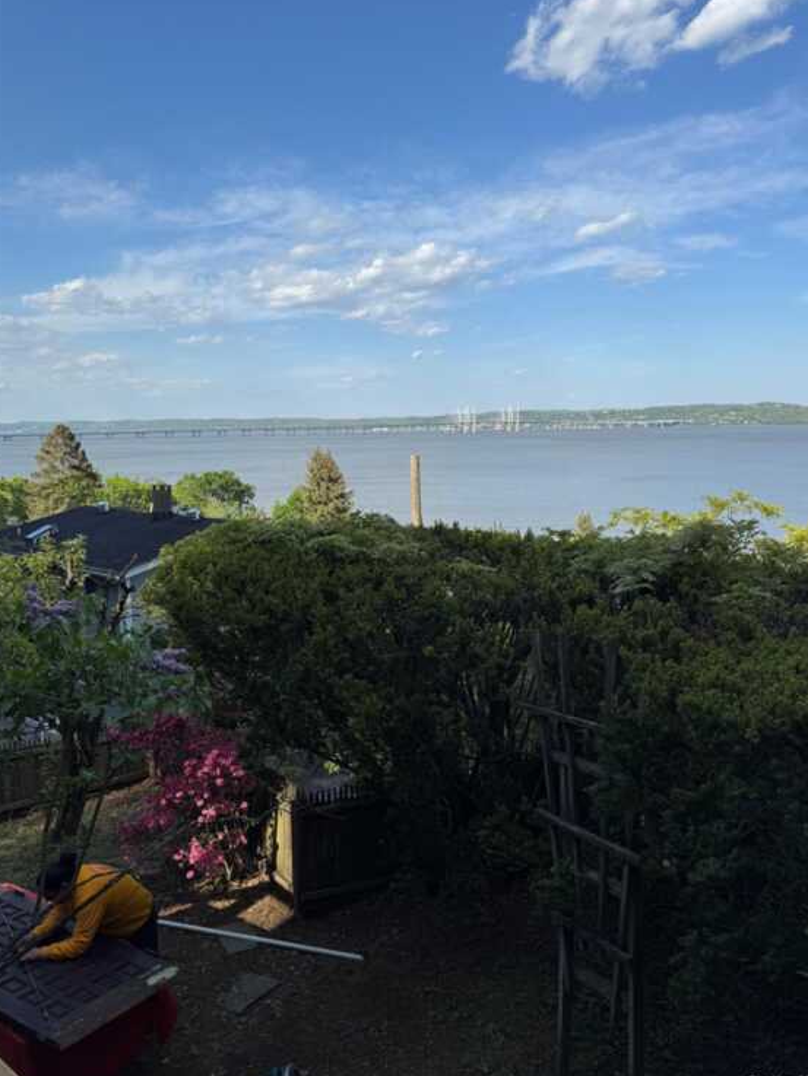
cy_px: 530
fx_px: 778
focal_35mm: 25
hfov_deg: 54.9
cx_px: 411
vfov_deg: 69.4
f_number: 1.78
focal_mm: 6.76
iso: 80
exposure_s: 1/4310
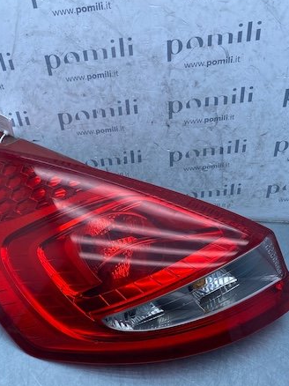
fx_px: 423
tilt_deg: -49.1
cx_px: 105
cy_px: 271
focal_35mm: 38
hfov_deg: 37.4
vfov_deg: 47.8
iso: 32
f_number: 1.8
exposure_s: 1/905
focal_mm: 4.25
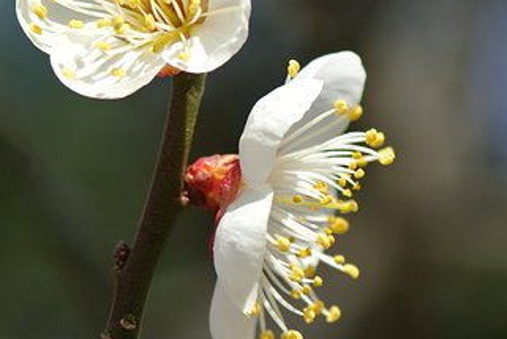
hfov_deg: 4.6
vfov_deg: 3.1
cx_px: 254
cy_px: 132
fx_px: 6374
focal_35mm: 452
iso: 220
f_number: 8
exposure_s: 1/500
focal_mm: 105
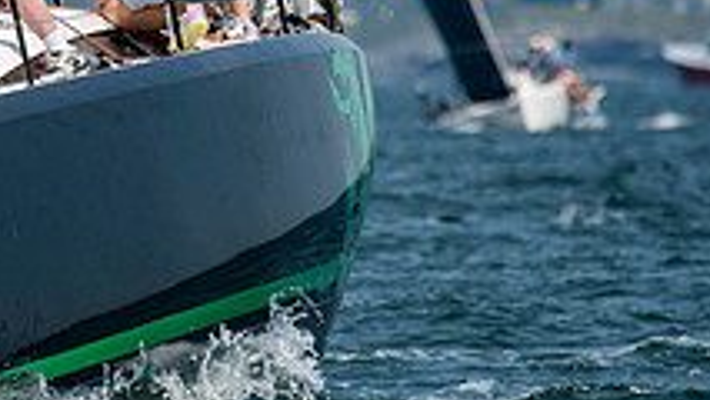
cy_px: -78
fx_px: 24879
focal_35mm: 1321
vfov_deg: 0.9
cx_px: -160
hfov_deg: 1.6
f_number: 4
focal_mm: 300
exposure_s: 1/3200
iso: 200
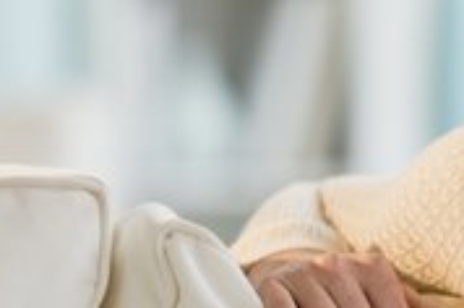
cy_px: 307
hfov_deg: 2.3
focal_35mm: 887
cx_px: 65
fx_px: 11412
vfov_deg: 1.5
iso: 400
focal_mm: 195
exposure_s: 1/250
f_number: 2.8
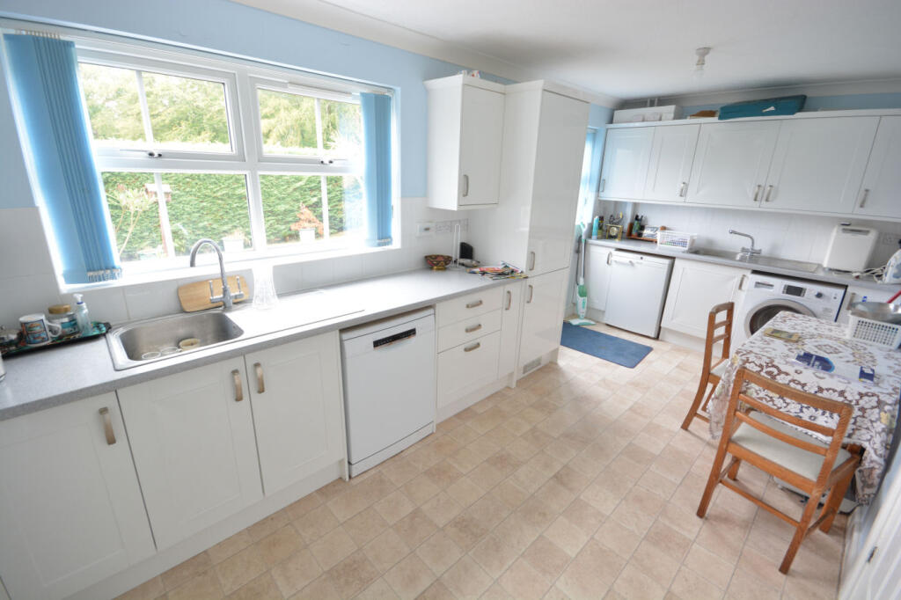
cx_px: 450
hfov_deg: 100.4
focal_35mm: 15
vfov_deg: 77.3
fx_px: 375
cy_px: 300
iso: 400
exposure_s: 1/6
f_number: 8
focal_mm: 10
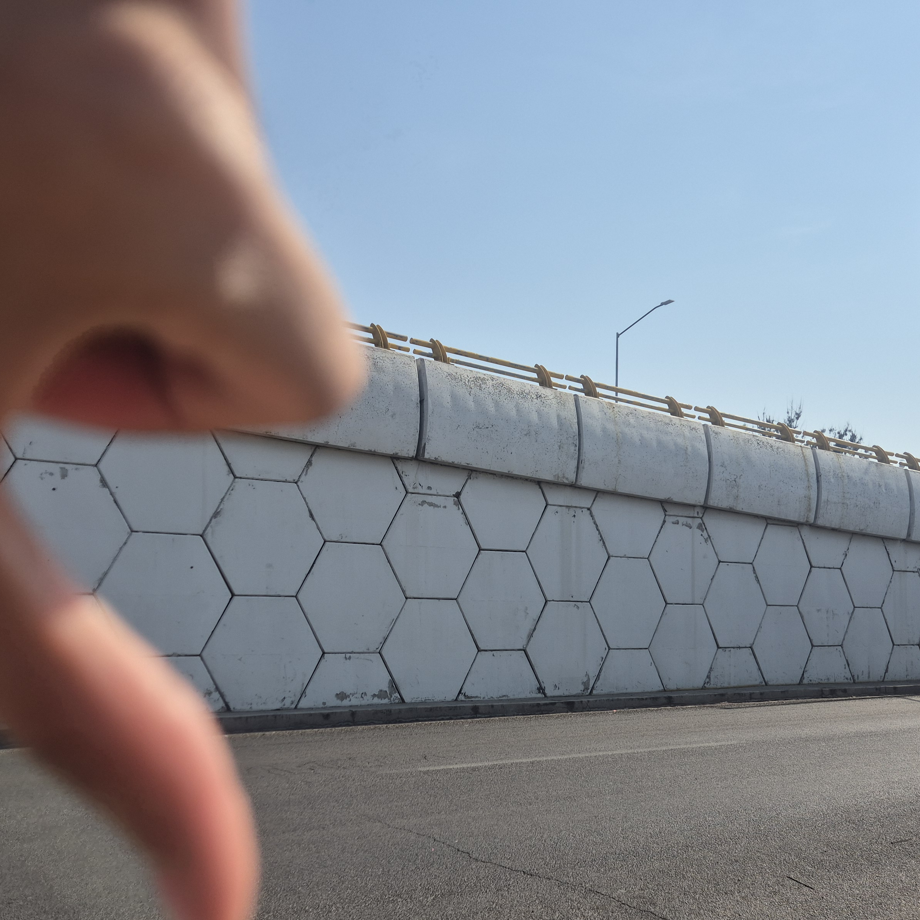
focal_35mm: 34
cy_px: 577
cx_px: 425
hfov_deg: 48.4
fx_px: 1022
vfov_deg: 48.0
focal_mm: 5.4
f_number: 1.8
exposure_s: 1/3072
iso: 25
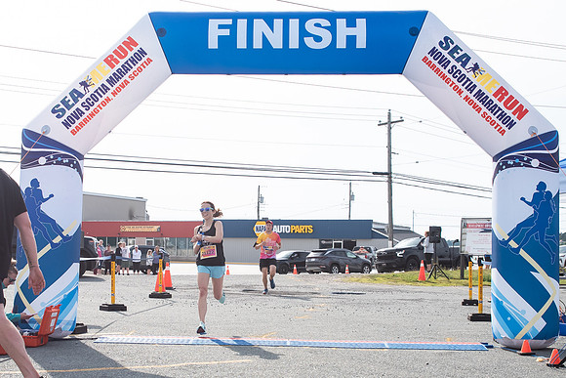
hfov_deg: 33.3
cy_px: 246
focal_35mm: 60
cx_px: 218
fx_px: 941
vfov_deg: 22.6
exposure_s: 1/3200
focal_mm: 31
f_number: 4
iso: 800
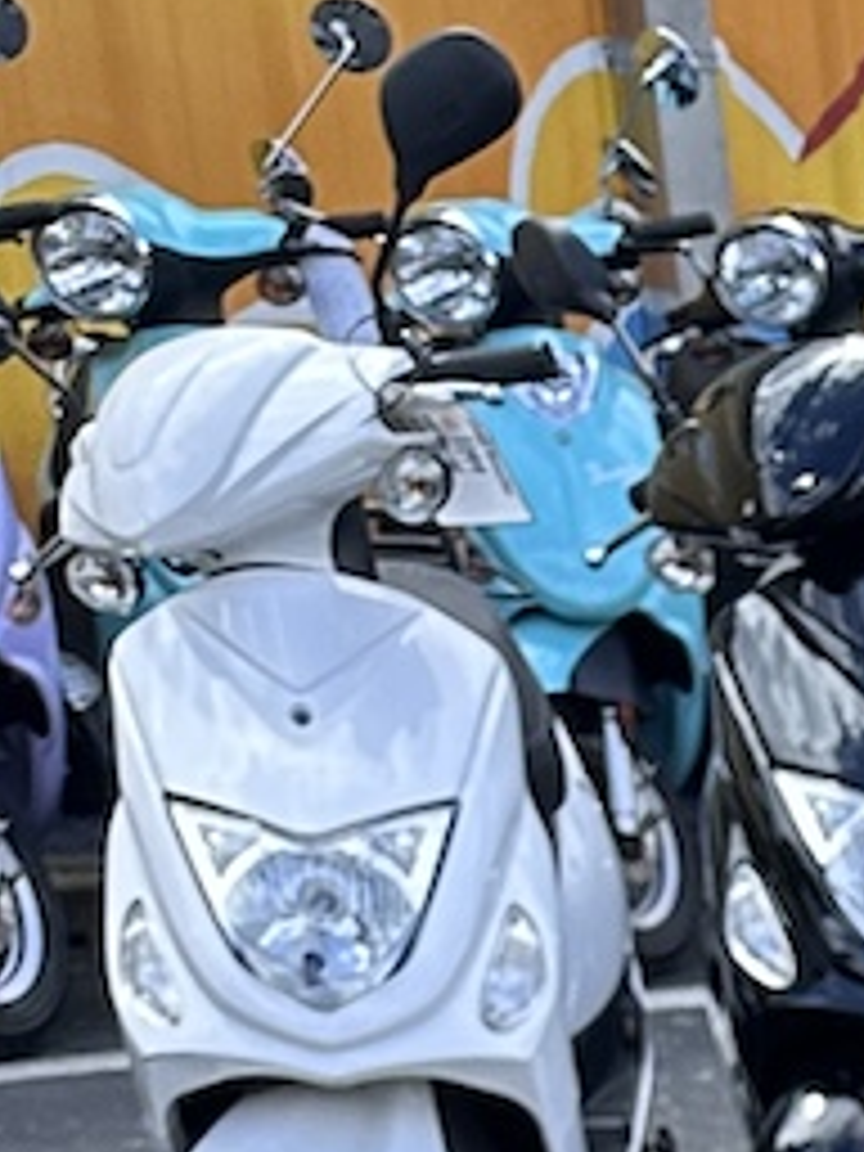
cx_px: 2696
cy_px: 3042
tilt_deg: -29.0
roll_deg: -5.3
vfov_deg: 10.6
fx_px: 4992
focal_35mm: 150
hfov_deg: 8.2
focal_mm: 6.86
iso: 80
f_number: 1.78
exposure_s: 1/1374
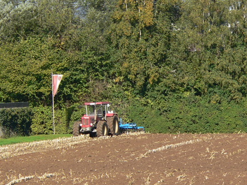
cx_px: 169
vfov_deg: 3.7
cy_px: 107
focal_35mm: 405
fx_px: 2891
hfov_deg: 4.9
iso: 80
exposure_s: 1/500
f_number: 4
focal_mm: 37.9
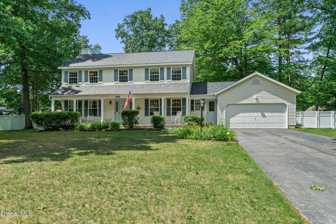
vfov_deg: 46.4
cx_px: 168
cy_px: 112
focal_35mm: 28
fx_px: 261
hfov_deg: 65.5
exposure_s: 1/800
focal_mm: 28
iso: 640
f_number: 8
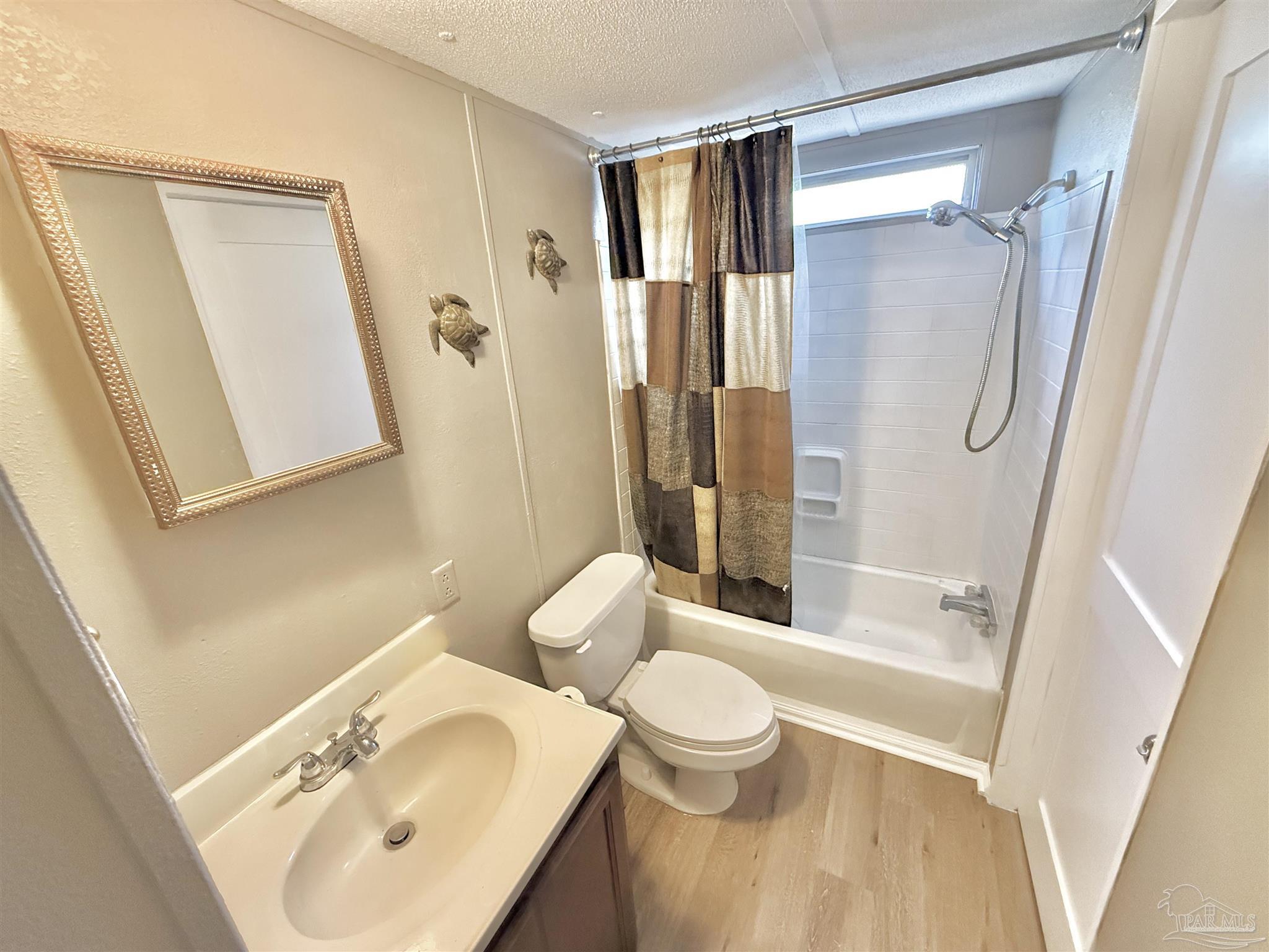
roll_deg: +4.4
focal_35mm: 14
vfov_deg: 85.7
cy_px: 476
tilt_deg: -18.8
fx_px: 513
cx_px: 634
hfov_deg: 102.1
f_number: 2.2
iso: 1000
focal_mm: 2.22
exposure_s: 1/60
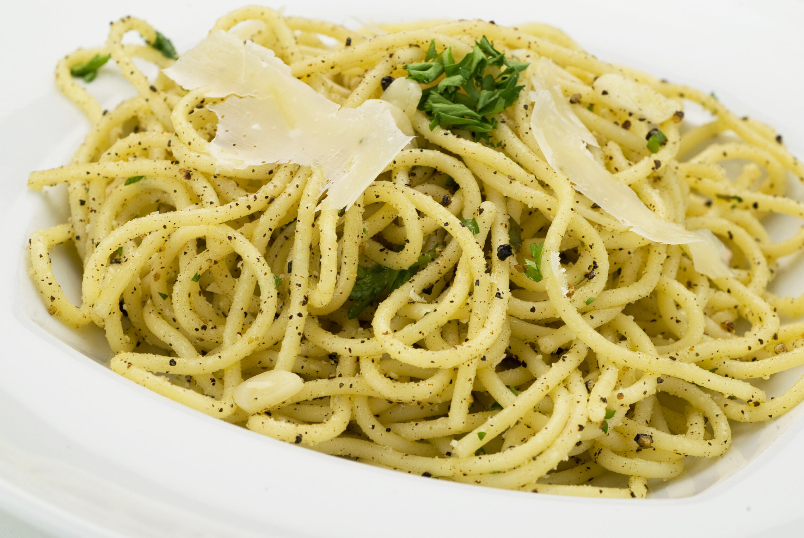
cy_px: 274
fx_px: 2258
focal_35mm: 101
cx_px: 426
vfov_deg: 13.6
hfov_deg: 20.2
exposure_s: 1/60
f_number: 9.5
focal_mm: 60
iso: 200
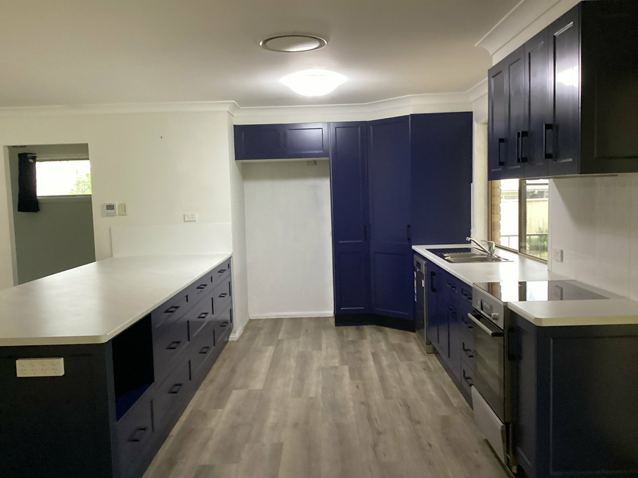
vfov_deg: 45.4
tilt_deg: -5.8
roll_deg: +2.5
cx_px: 319
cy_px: 239
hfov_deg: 58.4
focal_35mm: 31
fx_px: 571
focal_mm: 3.3
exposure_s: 1/50
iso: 320
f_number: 2.4
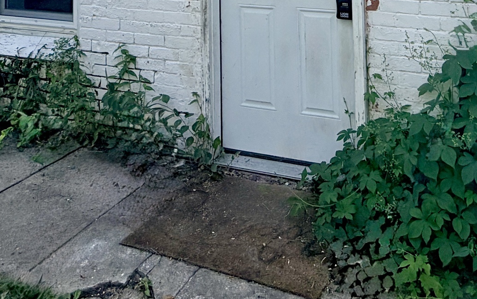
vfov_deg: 23.5
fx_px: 572
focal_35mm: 44
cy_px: -147
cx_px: 325
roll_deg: +1.7
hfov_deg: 44.5
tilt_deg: +3.2
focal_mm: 2.22
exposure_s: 1/770
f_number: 2.2
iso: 25
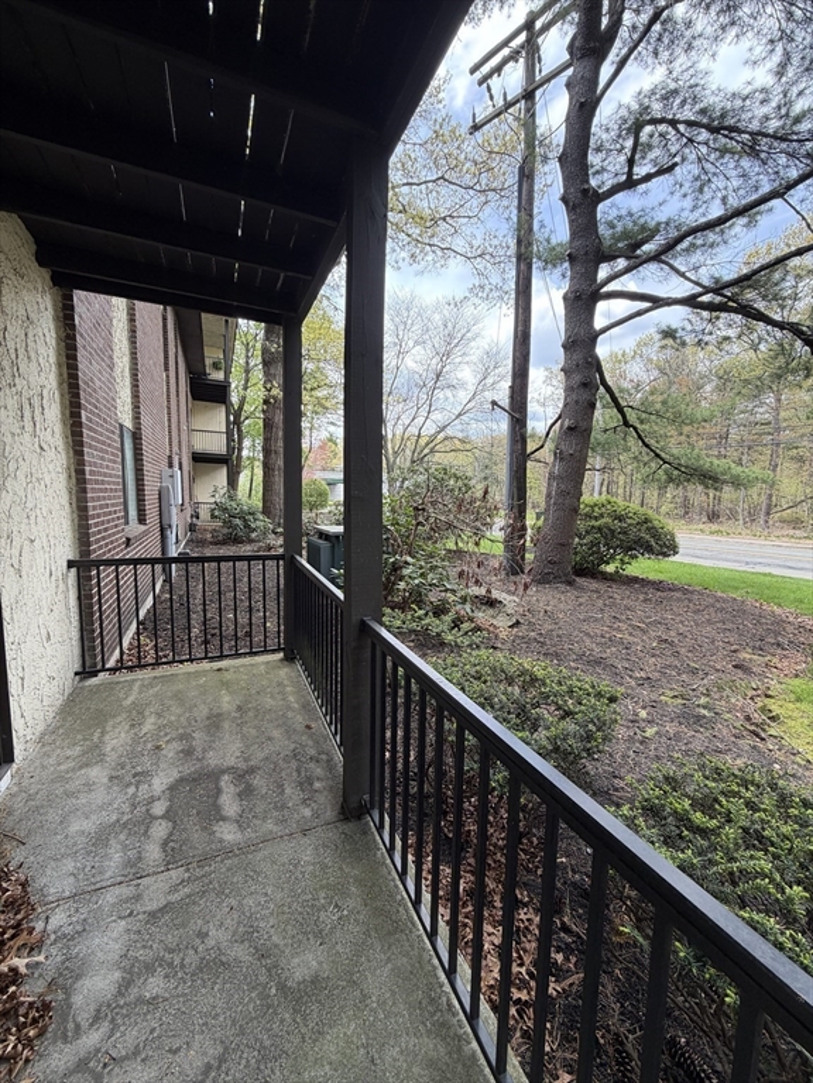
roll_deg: -2.1
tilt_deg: -6.2
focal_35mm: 14
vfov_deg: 102.1
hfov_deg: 85.7
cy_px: 542
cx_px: 406
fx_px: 438
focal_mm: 2.22
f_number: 2.2
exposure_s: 1/198
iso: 40
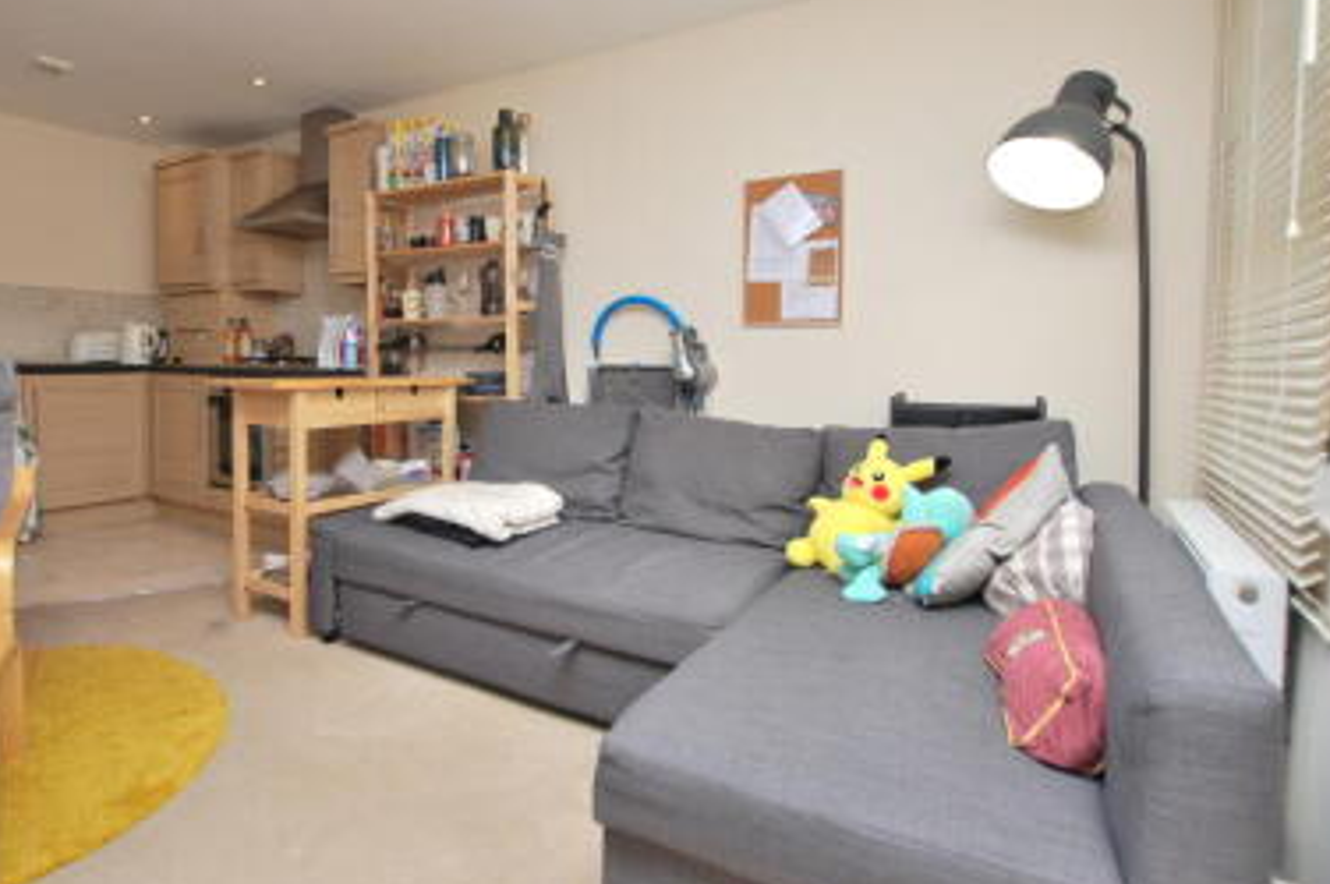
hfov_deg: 86.1
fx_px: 701
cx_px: 548
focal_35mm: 19
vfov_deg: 64.3
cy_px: 391
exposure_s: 1/60
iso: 100
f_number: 4
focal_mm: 10
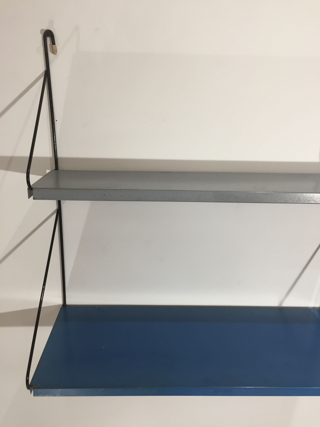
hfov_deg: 48.2
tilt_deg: -18.0
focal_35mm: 29
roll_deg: -0.3
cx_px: 160
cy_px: 214
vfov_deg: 61.7
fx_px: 357
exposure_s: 1/33
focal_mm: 4.15
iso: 32
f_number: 2.2
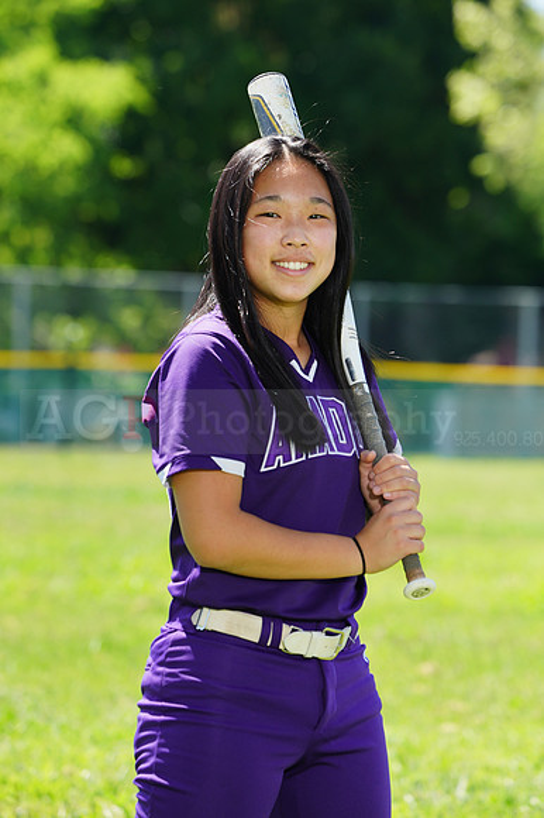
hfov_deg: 4.9
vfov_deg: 7.3
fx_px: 6399
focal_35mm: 282
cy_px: 409
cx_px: 272
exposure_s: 1/200
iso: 200
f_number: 9
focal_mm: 282
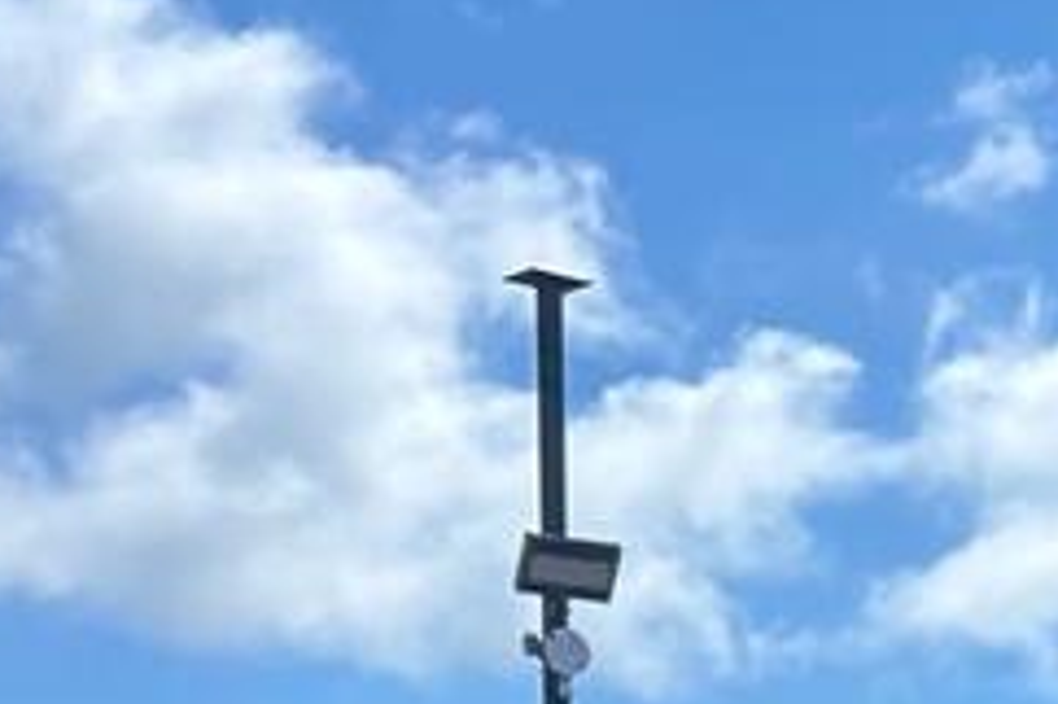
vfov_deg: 8.5
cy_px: 1837
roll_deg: -0.8
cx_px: 2112
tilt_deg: -3.1
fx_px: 4200
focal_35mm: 143
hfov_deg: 12.6
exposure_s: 1/1934
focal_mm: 5.7
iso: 50
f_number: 1.5
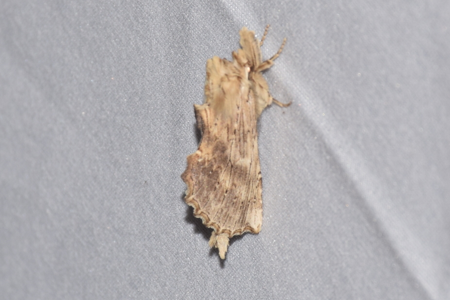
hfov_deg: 9.5
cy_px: 148
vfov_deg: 6.3
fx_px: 2712
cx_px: 231
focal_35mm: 217
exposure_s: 1/160
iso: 100
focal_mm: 140
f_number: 13
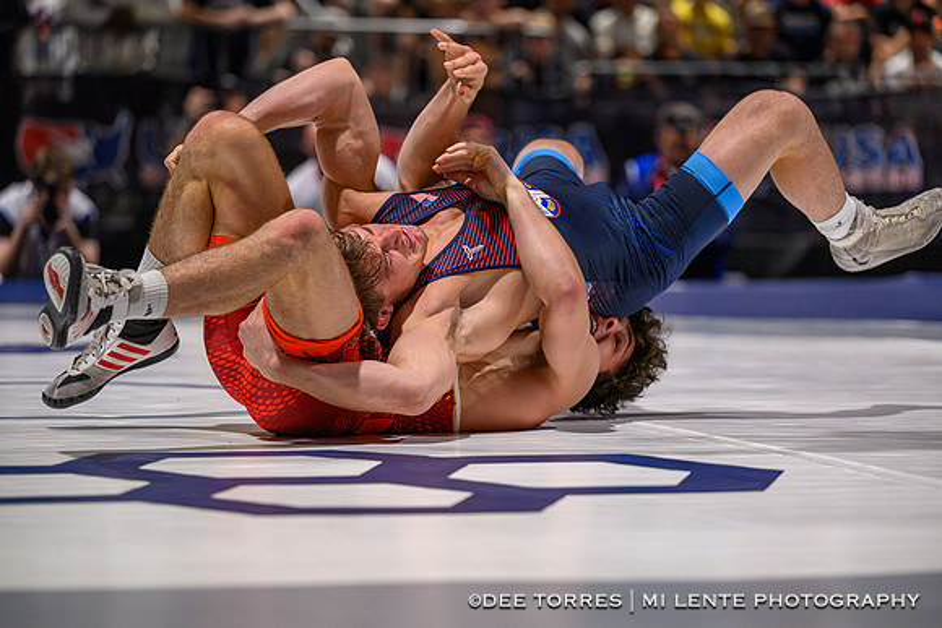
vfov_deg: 9.5
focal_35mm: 144
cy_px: 313
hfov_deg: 14.3
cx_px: 456
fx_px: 3763
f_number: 2.8
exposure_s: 1/800
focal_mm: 135
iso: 8000
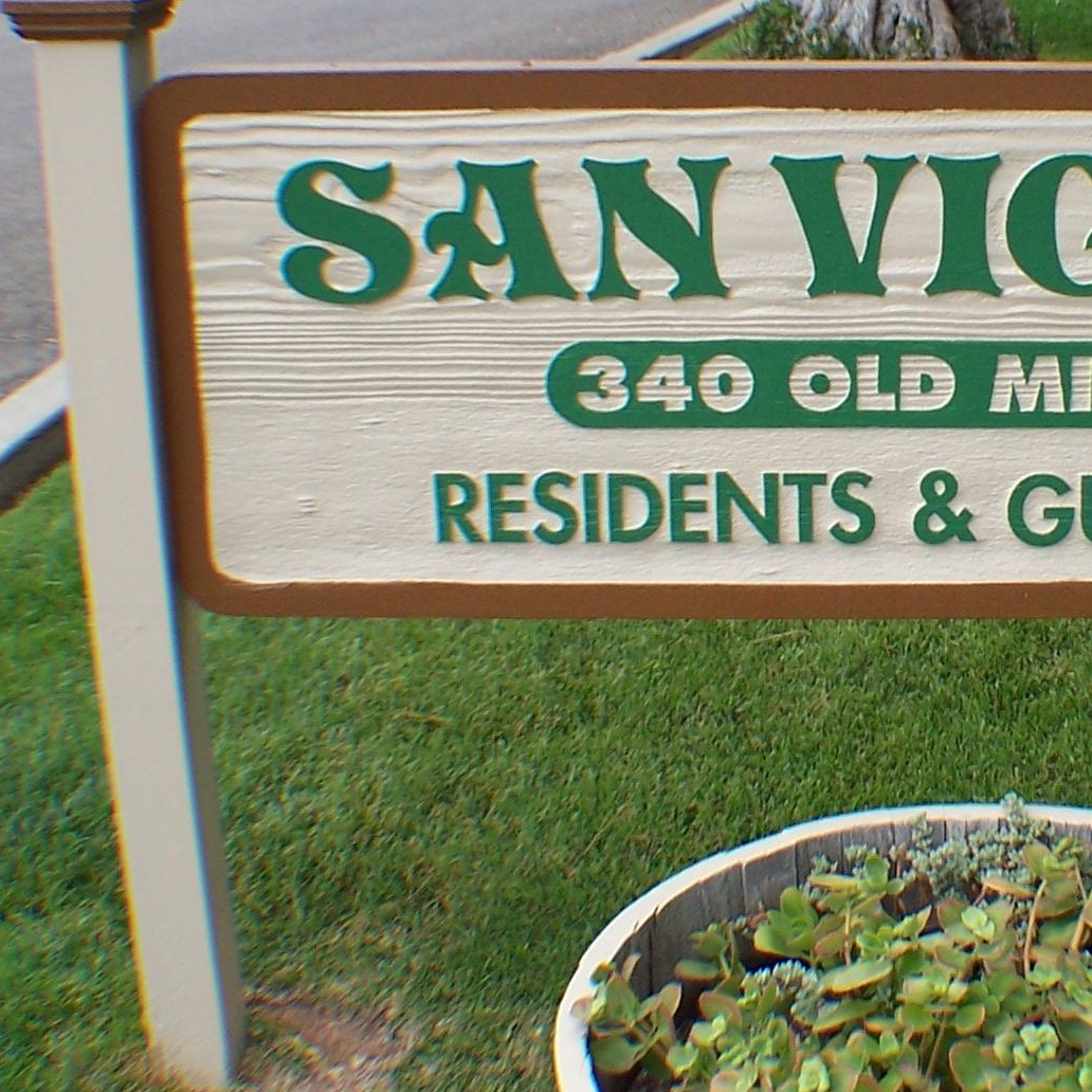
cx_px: 1039
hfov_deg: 22.3
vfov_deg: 22.9
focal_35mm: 75
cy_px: 351
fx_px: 2677
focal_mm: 6.3
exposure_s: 1/180
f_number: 2.8
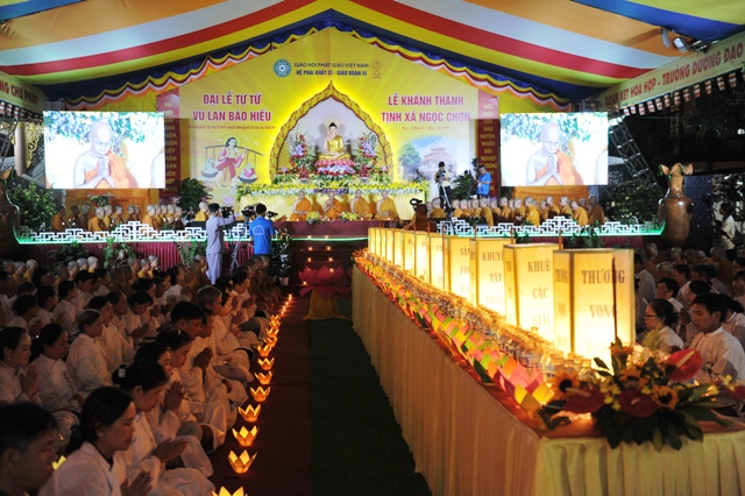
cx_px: 372
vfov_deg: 31.9
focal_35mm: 42
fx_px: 869
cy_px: 248
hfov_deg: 46.4
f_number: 3.2
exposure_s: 1/60
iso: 800
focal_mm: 42
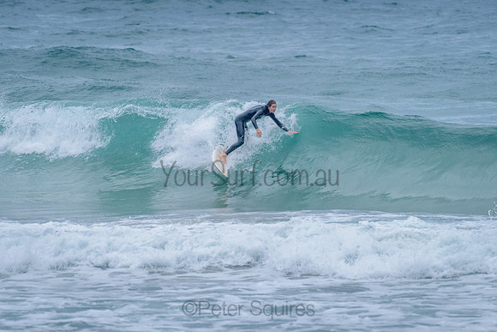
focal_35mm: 613
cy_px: 129
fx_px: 8461
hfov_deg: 3.4
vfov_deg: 2.2
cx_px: 249
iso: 1800
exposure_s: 1/2000
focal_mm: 500
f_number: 5.6
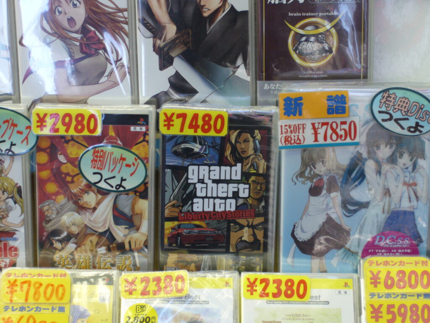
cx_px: 215
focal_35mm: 103
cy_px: 162
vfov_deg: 14.4
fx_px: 1279
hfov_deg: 19.1
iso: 100
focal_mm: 17
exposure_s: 1/25
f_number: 4.9
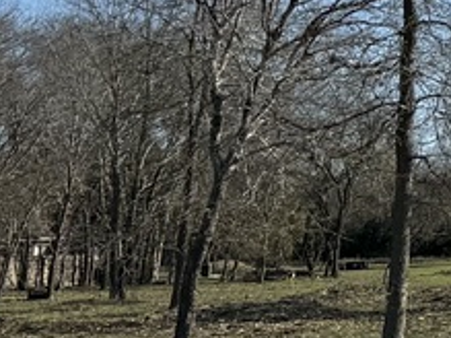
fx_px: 2057
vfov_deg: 9.0
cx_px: 1349
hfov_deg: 9.7
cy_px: -243
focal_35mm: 158
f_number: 1.78
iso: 80
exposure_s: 1/6711
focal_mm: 6.76
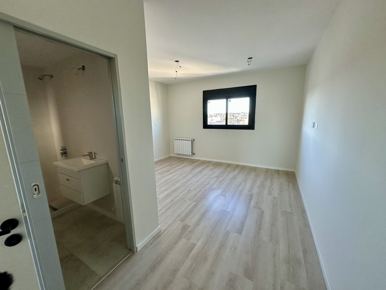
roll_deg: +1.0
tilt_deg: -10.5
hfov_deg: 102.1
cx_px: 193
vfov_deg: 85.7
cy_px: 145
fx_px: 156
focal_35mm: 14
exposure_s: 1/99
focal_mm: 2.22
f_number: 2.2
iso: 200
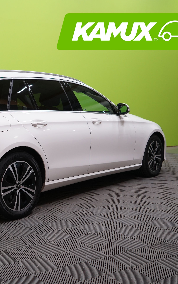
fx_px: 334
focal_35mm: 43
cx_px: 3
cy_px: 142
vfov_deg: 46.2
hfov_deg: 28.2
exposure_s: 1/100
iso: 640
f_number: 4.5
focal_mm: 28
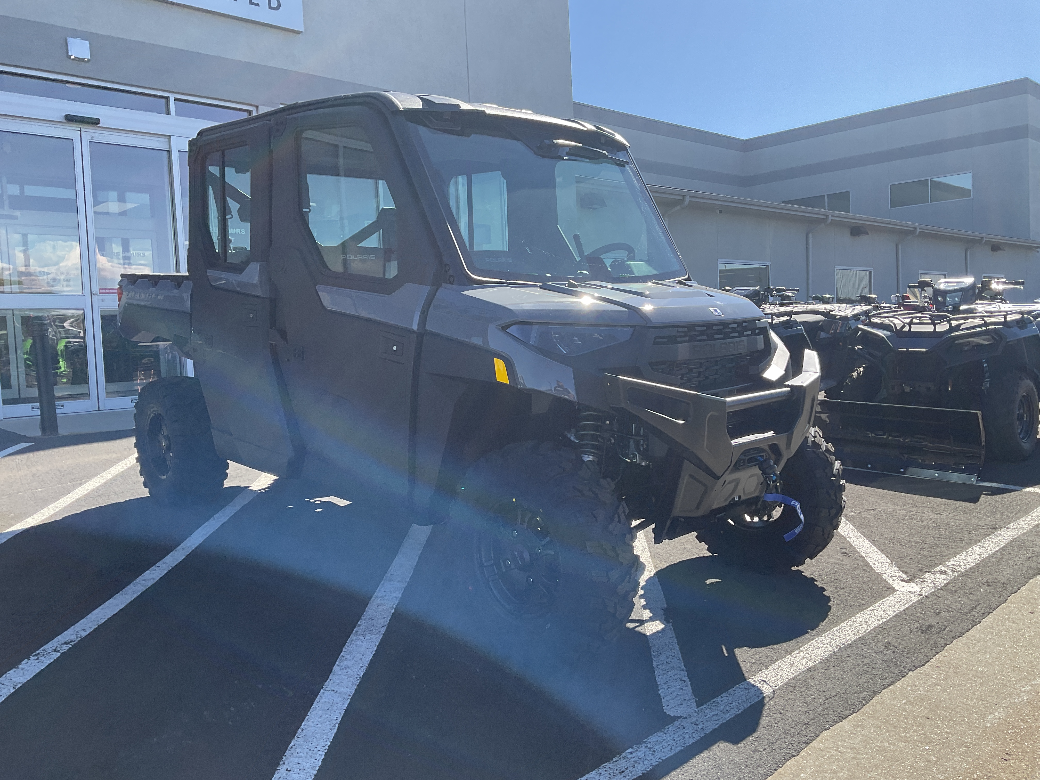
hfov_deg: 61.7
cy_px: 390
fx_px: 871
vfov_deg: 48.2
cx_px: 520
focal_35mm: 29
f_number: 1.8
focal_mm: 3
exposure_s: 1/657
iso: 16
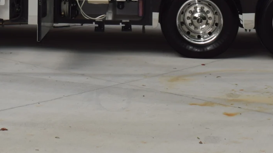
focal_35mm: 103
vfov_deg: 10.8
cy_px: -148
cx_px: 67
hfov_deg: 20.6
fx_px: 745
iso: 110
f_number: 5.6
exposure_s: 1/125
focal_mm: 18
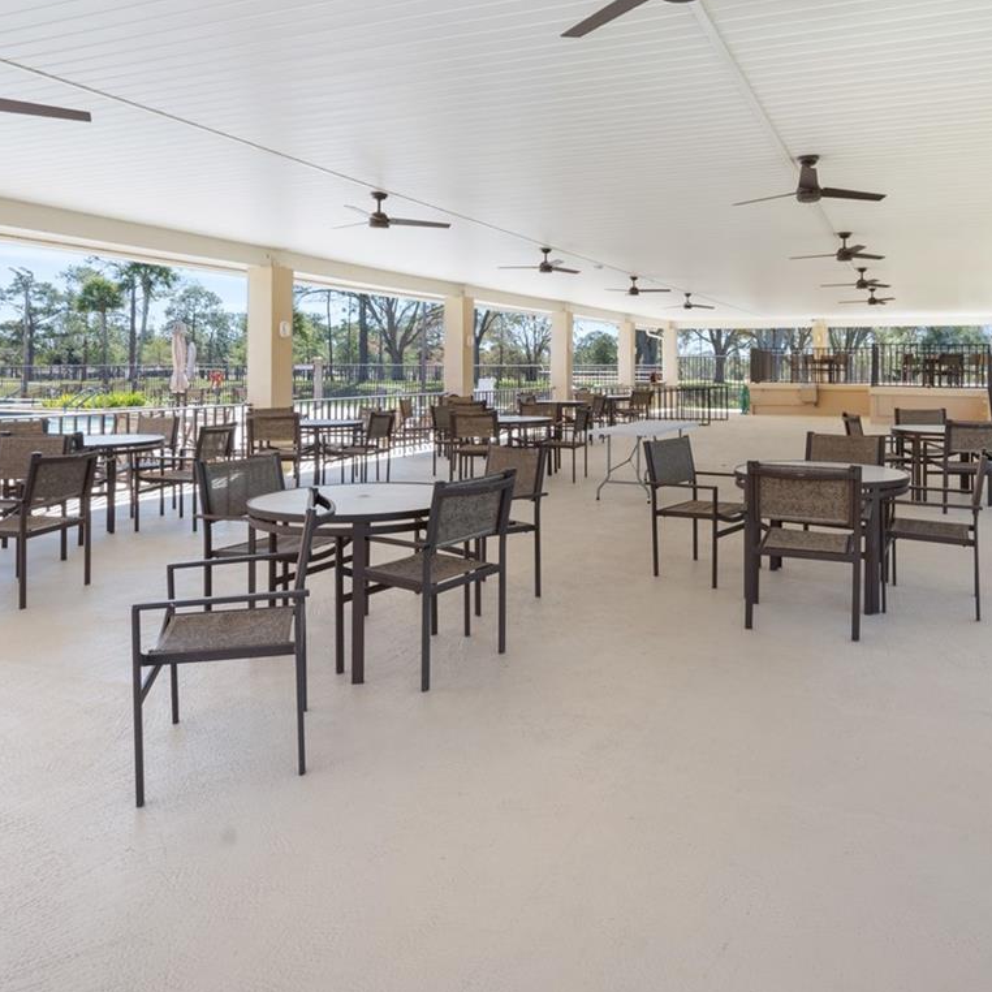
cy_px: 361
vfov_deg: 61.9
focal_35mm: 25
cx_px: 604
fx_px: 811
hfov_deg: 62.3
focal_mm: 14
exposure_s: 1/25
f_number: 9
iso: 250
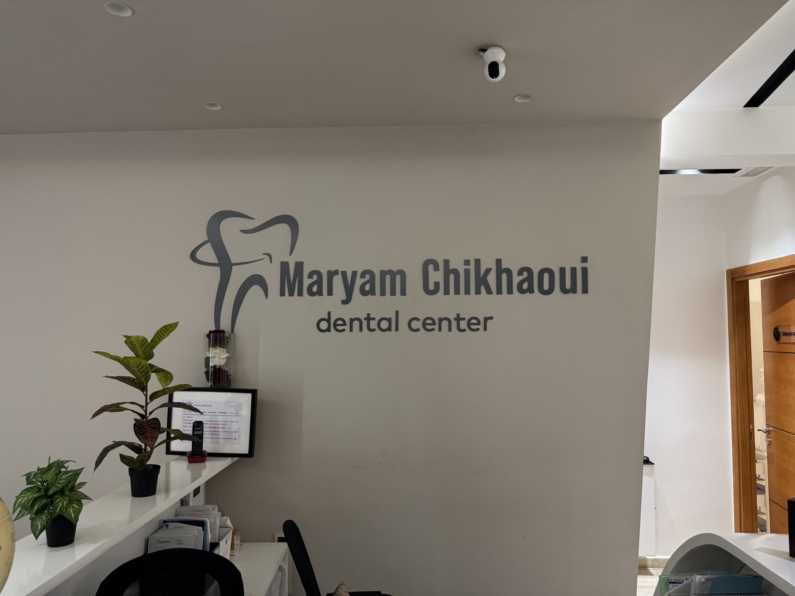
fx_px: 551
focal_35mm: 24
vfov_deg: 56.8
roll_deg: -0.7
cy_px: 298
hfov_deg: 71.6
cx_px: 398
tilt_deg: +3.4
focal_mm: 6.76
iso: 400
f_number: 1.78
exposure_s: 1/50
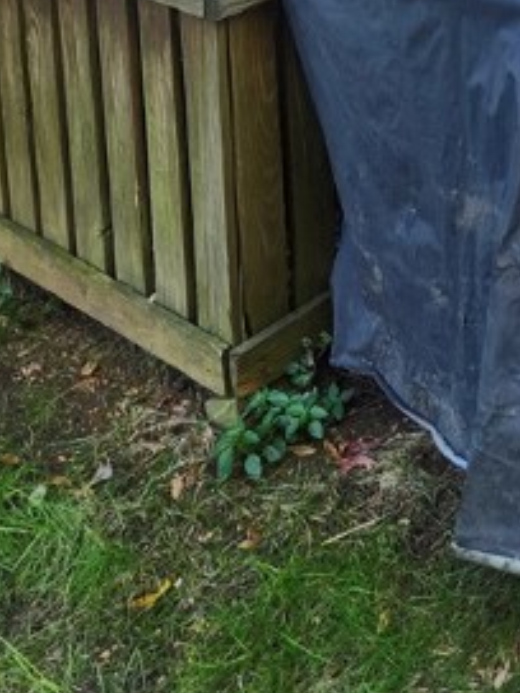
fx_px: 1302
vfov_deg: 25.7
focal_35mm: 65
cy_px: -204
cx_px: 604
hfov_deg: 21.2
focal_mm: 5.54
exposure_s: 1/60
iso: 32
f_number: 1.8
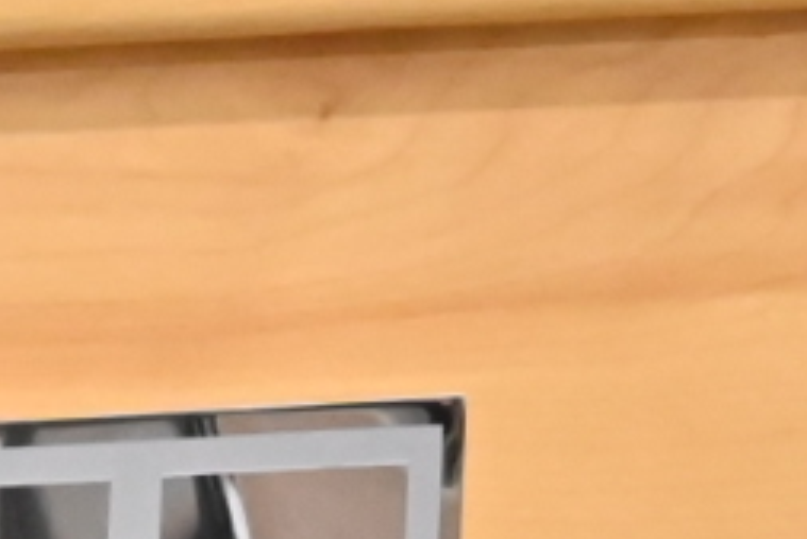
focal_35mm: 1919
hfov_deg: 1.1
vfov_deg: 0.7
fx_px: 43040
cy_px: -1008
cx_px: -766
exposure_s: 1/200
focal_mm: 200
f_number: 6.3
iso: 6400
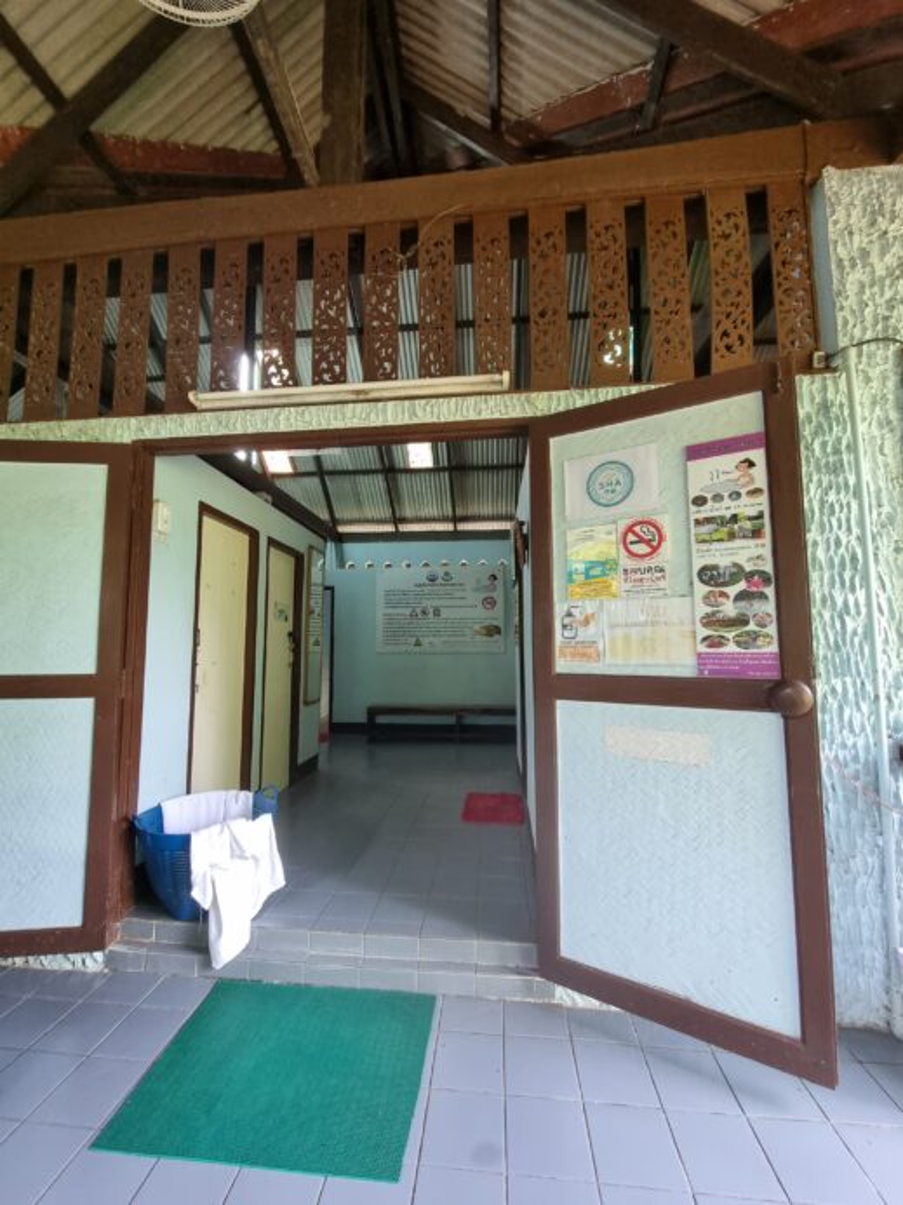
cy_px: 602
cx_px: 452
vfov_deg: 106.2
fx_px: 452
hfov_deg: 89.9
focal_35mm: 13
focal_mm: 2.2
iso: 320
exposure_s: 1/30
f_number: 2.2
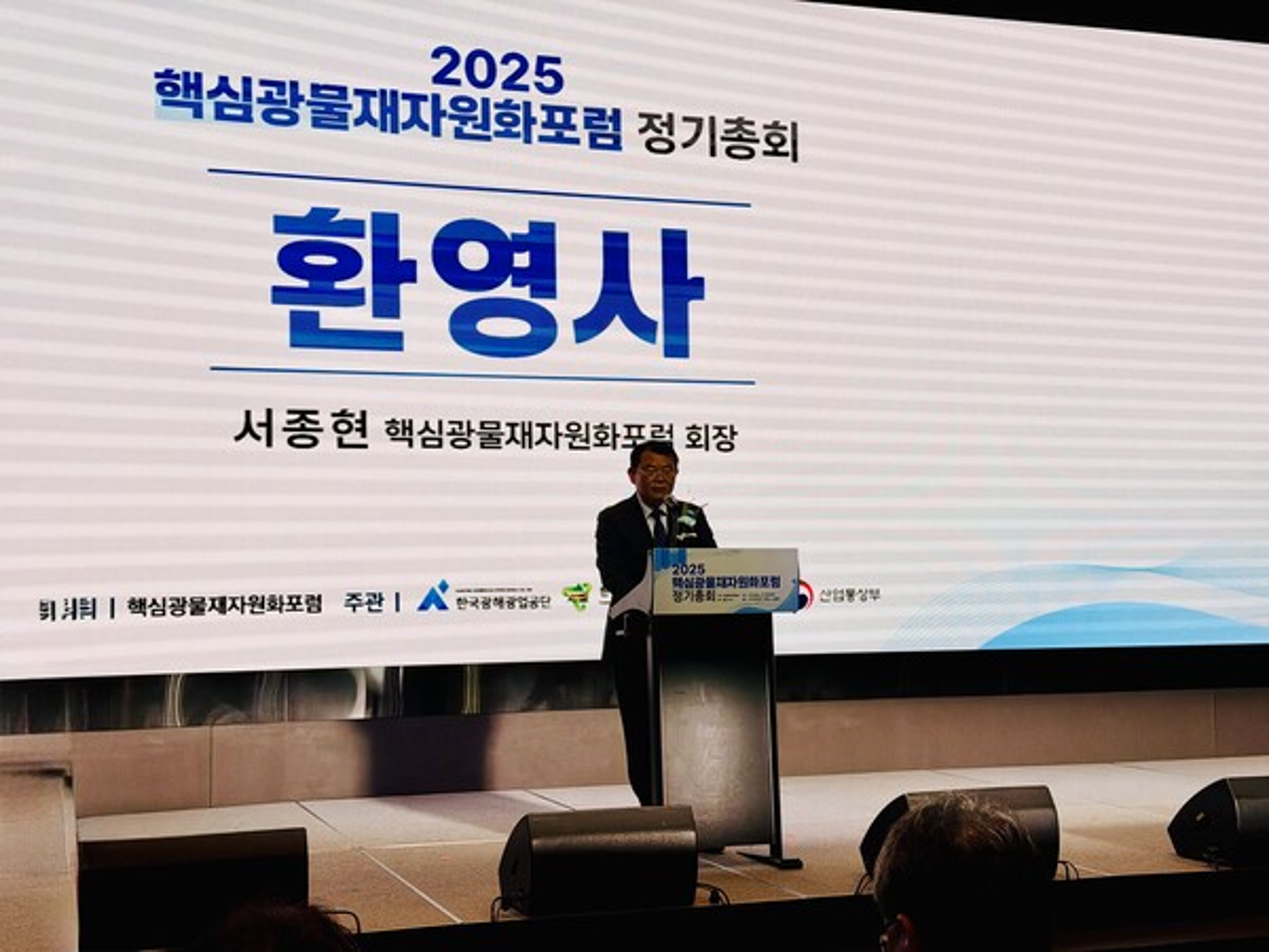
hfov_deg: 39.7
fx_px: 1760
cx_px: 634
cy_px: 476
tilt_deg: +4.2
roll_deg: +0.8
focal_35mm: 48
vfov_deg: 30.3
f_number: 1.78
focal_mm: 6.76
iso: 64
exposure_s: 1/442
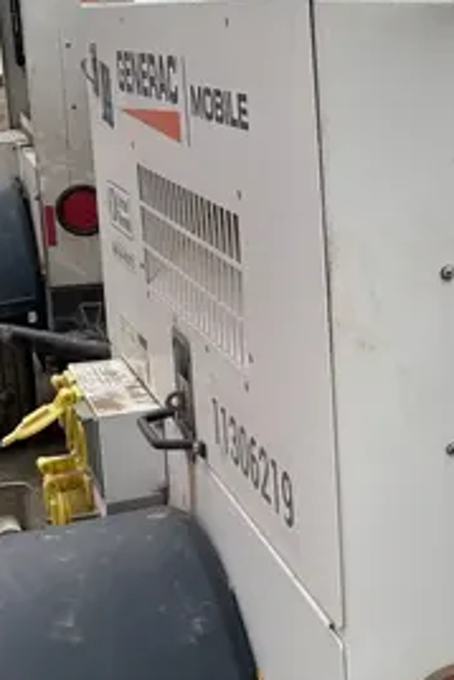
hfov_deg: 17.0
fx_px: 1398
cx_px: 642
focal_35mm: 74
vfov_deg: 27.3
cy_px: 339
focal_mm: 4.2
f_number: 1.6
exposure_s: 1/988
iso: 50
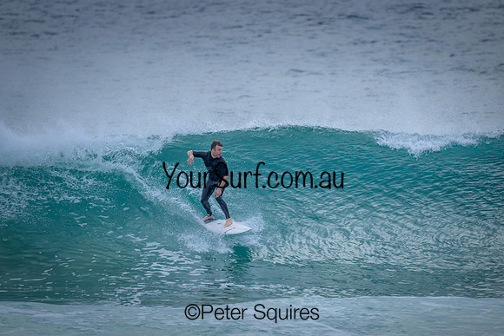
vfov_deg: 1.7
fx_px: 11202
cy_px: 168
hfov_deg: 2.6
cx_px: 252
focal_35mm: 800
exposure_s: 1/2000
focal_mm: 800
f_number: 6.3
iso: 1000
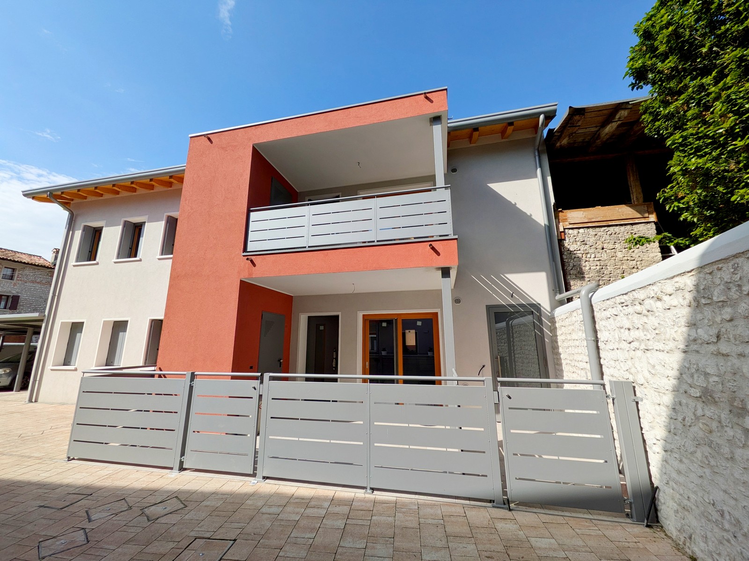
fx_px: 303
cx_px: 374
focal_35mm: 14
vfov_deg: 85.7
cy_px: 280
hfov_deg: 102.1
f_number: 2.2
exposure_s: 1/2137
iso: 55
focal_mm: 1.85
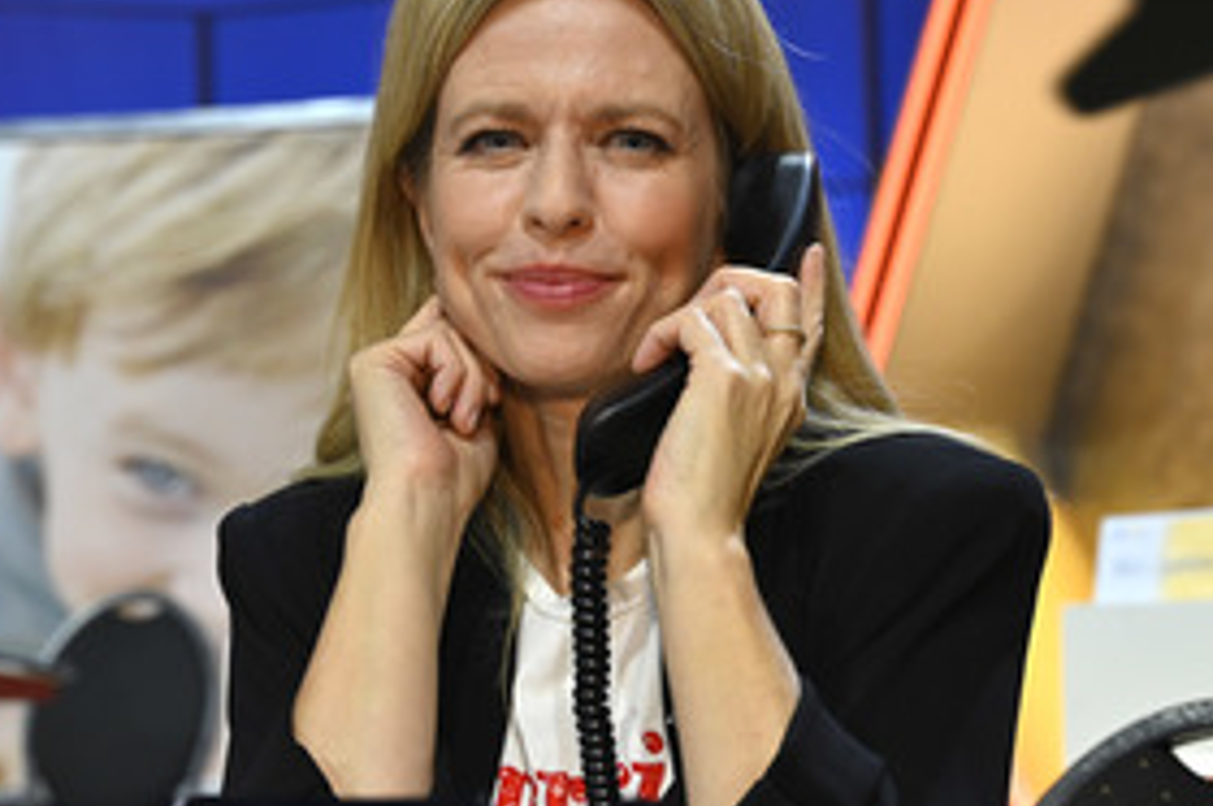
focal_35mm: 66
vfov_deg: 20.6
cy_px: 446
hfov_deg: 30.5
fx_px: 2221
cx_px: 600
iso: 800
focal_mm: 41
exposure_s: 1/200
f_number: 4
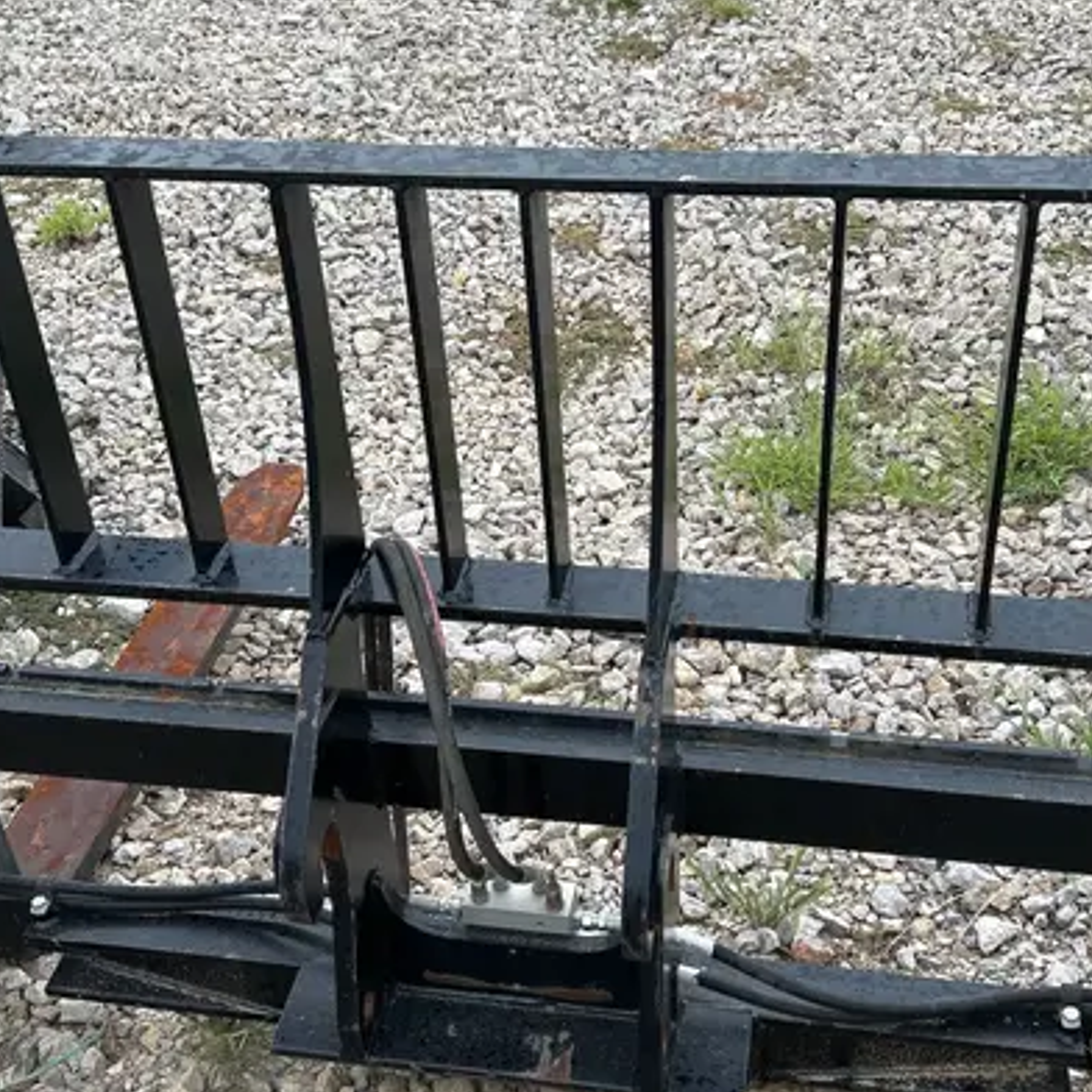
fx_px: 1535
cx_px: 571
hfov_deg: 39.2
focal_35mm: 43
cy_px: 531
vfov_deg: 39.2
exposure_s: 1/581
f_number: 1.5
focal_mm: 5.7
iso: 50
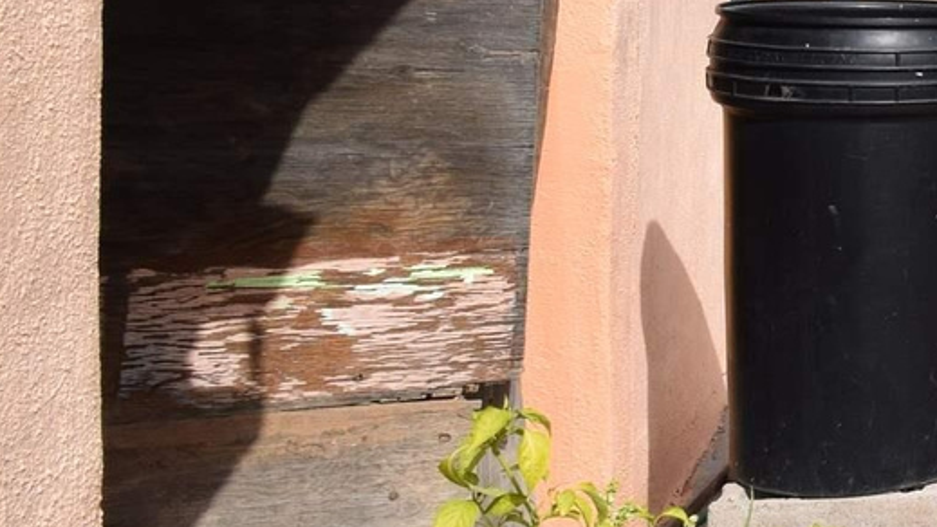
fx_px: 1540
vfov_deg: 18.8
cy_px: -14
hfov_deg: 21.7
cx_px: 1679
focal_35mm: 62
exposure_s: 1/400
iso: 200
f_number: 10
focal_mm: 10
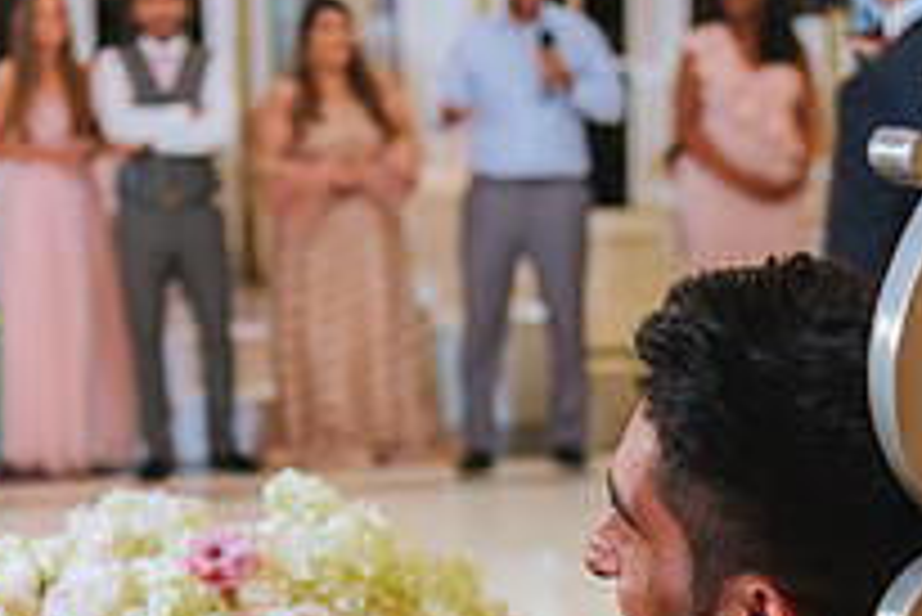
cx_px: 229
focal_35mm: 116
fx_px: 2973
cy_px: 618
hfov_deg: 17.5
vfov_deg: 11.7
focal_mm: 40
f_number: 2.8
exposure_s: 1/160
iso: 2000
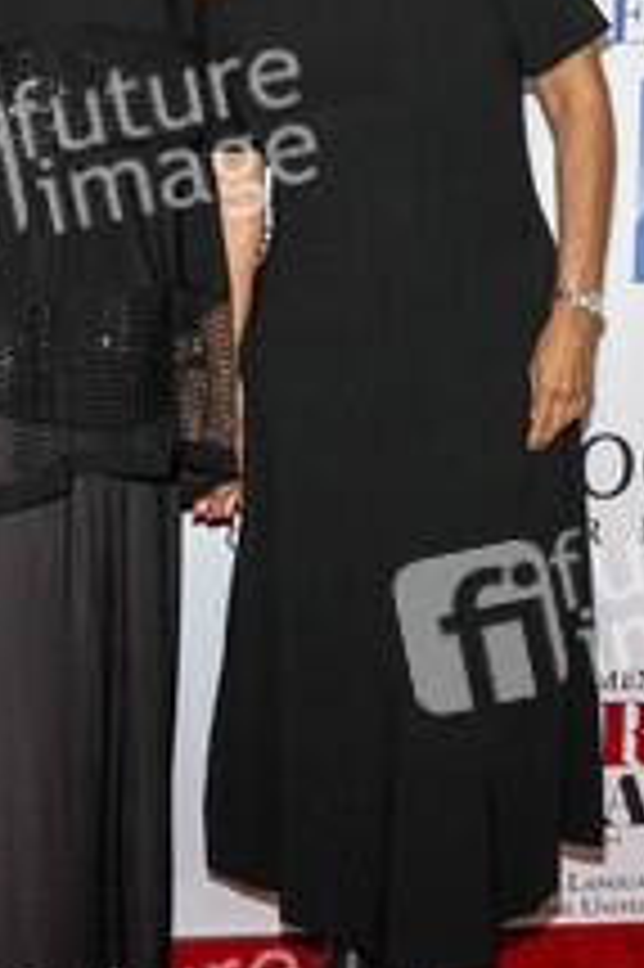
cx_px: 216
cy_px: 383
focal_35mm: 78
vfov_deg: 26.0
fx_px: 2096
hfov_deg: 17.4
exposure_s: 1/200
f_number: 6.3
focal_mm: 42
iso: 800
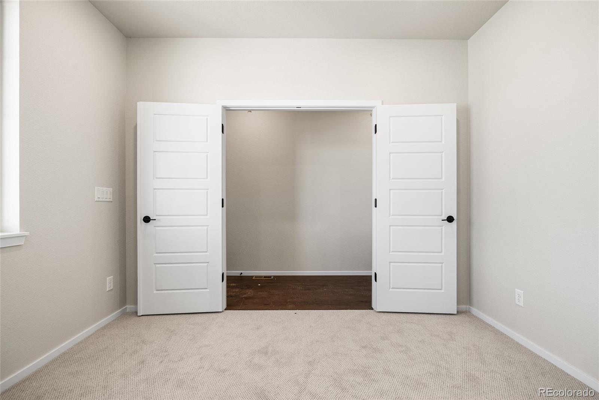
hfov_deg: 96.7
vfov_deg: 73.8
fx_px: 266
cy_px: 200
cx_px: 300
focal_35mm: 16
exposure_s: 1/4
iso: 200
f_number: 8
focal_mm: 16
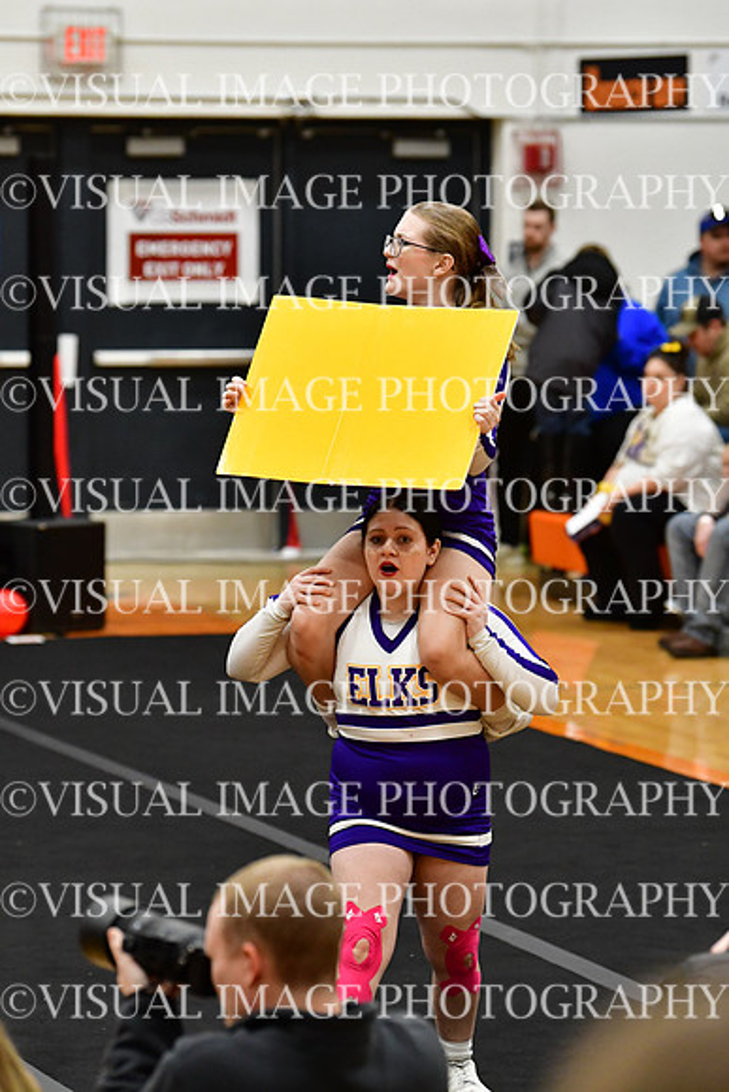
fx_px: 5919
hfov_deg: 7.0
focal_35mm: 195
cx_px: 364
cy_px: 546
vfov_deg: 10.5
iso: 4000
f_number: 3.5
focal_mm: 130
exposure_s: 1/500
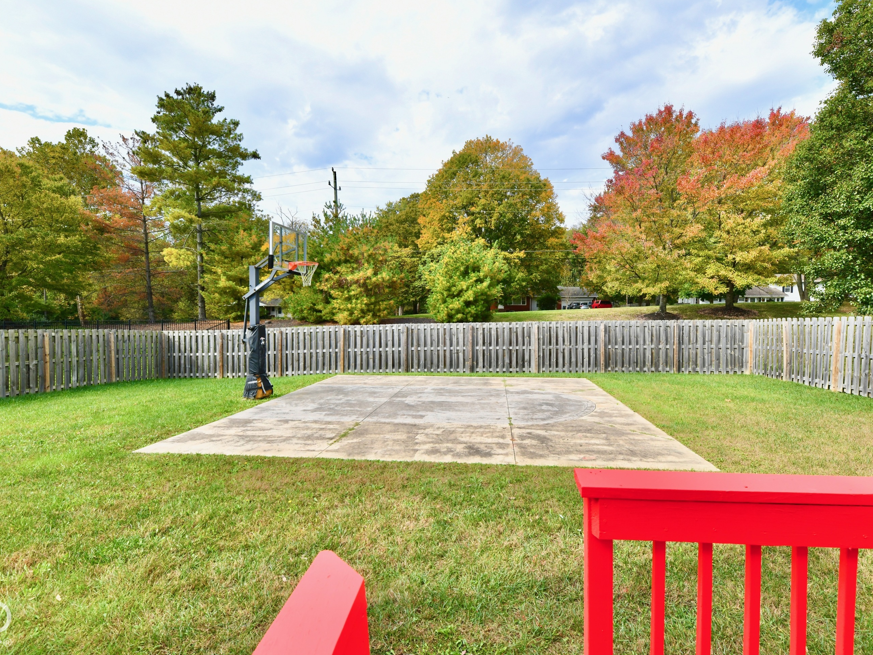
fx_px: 404
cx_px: 451
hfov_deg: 94.5
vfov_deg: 78.1
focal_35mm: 16
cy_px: 323
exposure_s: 1/400
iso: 640
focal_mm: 14
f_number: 10
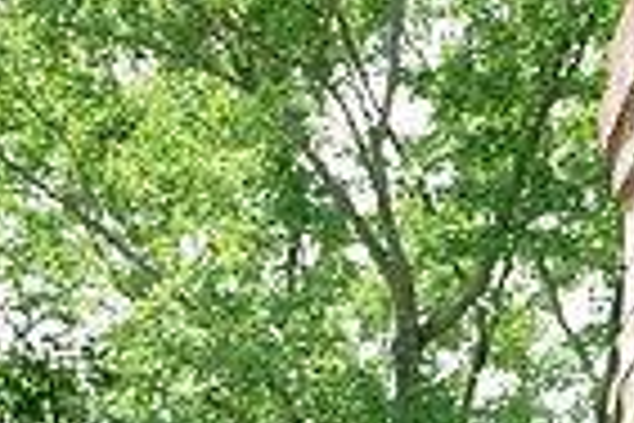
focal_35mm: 290
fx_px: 5107
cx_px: 1232
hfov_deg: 6.9
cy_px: 1246
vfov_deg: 4.6
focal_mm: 40
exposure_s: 1/1600
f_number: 2.8
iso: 400
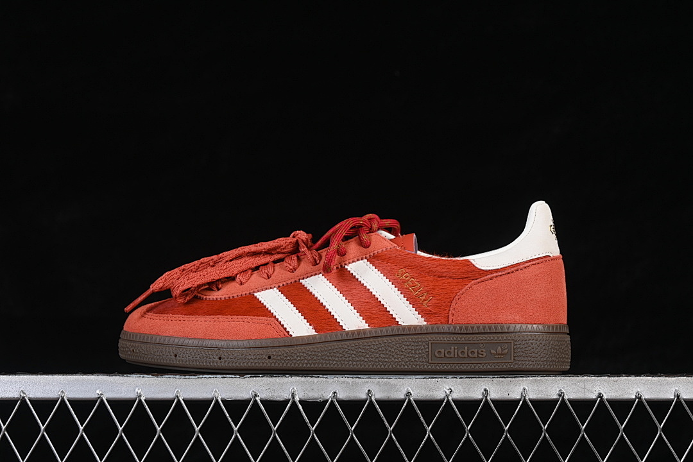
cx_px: 346
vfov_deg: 18.2
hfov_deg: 27.0
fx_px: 1444
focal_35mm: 75
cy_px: 231
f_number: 8
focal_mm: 50
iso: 160
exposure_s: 1/80
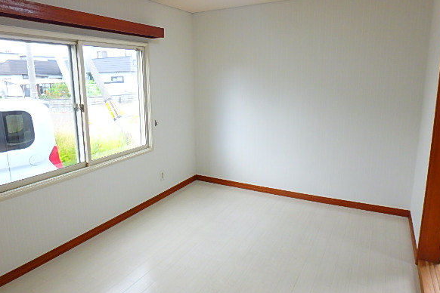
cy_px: 143
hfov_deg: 73.7
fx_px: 293
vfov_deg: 53.1
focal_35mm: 24
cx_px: 205
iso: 200
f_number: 3.5
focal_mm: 3.7
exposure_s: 1/60
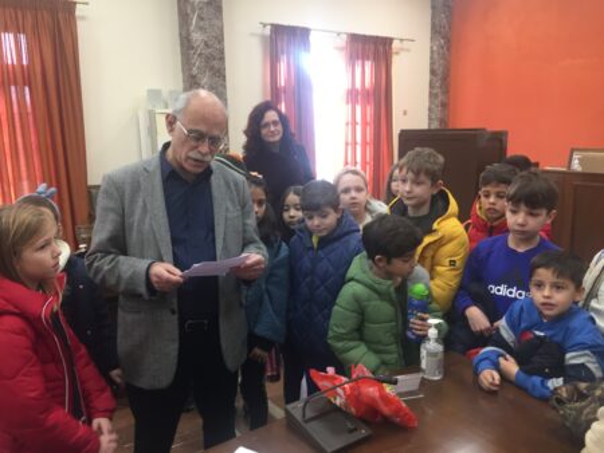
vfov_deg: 48.3
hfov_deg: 61.6
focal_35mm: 29
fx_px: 506
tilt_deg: -9.1
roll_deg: +0.1
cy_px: 226
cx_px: 302
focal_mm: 4.15
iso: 125
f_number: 2.2
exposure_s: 1/33
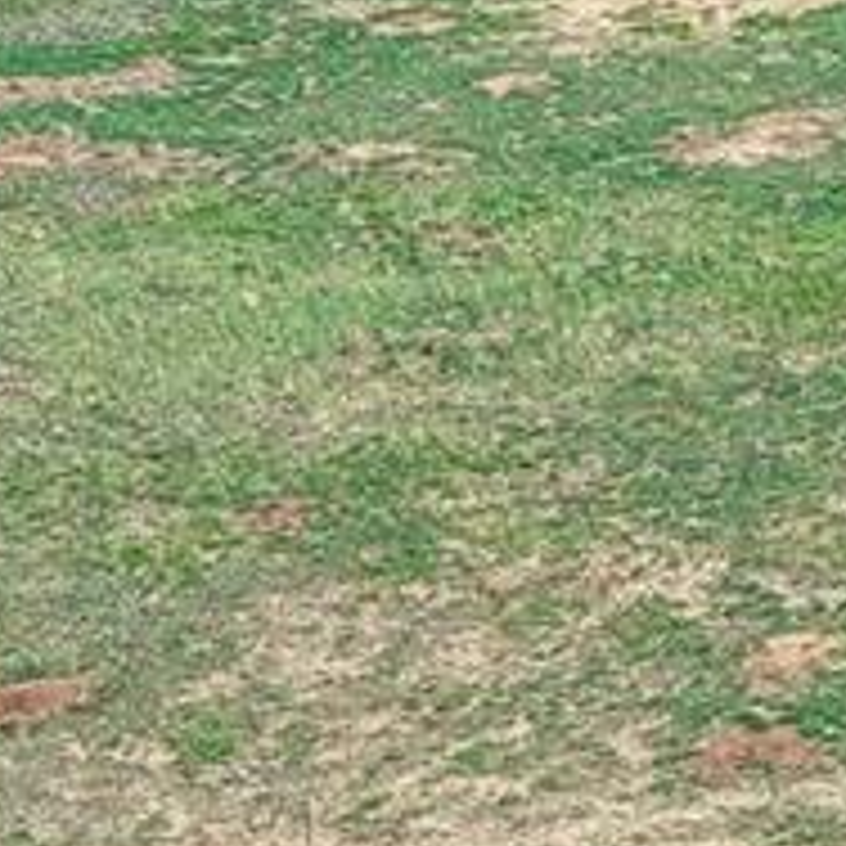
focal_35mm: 210
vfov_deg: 8.3
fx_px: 5807
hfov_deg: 8.1
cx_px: 1444
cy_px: -9
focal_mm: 10.6
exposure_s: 1/1613
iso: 101
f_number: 2.8
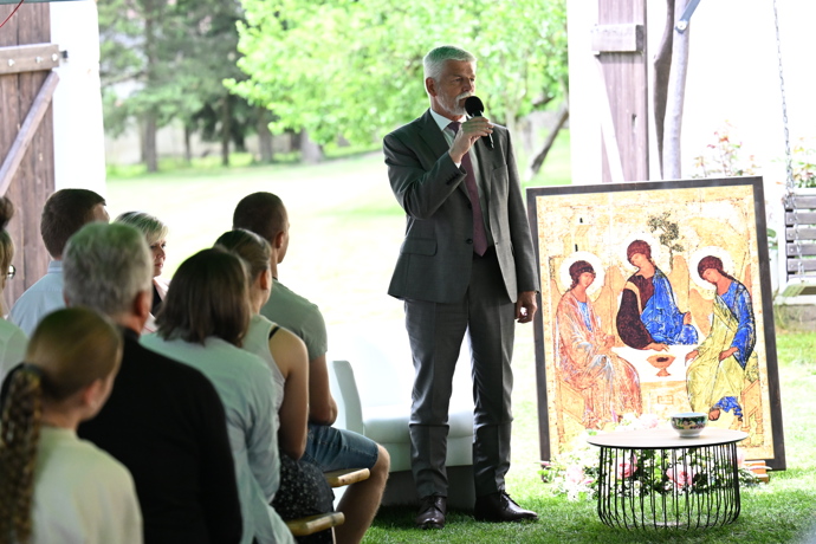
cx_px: 408
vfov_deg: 10.6
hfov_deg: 15.9
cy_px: 272
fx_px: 2924
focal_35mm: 129
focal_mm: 86
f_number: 2.8
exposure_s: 1/2500
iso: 2000
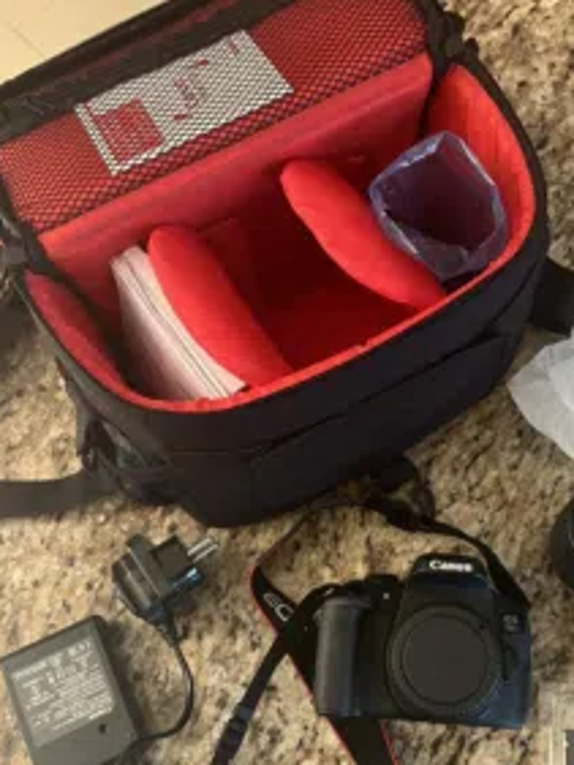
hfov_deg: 38.3
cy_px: 479
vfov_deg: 49.6
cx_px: 375
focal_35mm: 37
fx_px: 817
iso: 250
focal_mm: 5.7
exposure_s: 1/60
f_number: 1.5
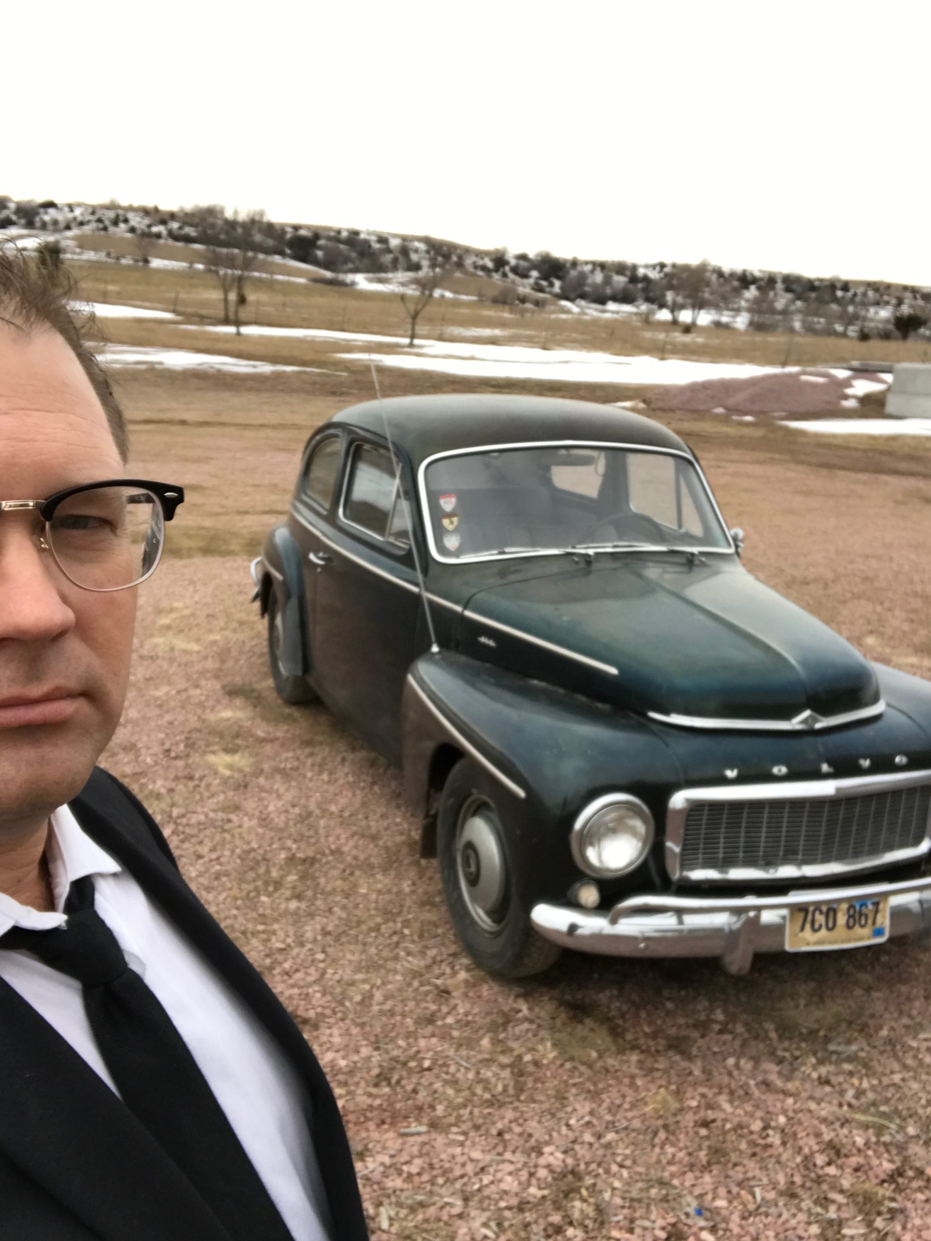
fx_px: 1183
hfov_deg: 42.9
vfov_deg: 55.3
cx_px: 463
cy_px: 603
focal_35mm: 33
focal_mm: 2.87
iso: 25
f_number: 2.2
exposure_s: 1/120
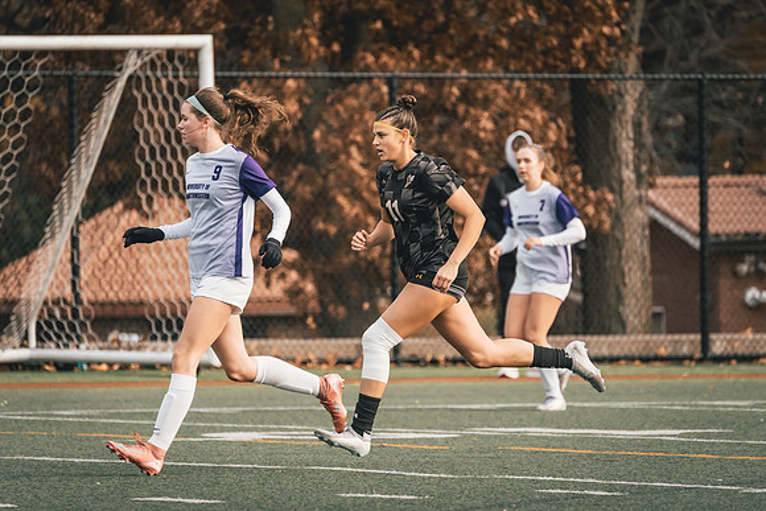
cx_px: 377
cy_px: 234
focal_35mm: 399
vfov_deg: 3.4
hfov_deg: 5.2
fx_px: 8488
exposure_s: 1/1000
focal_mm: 352
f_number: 6.3
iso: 800
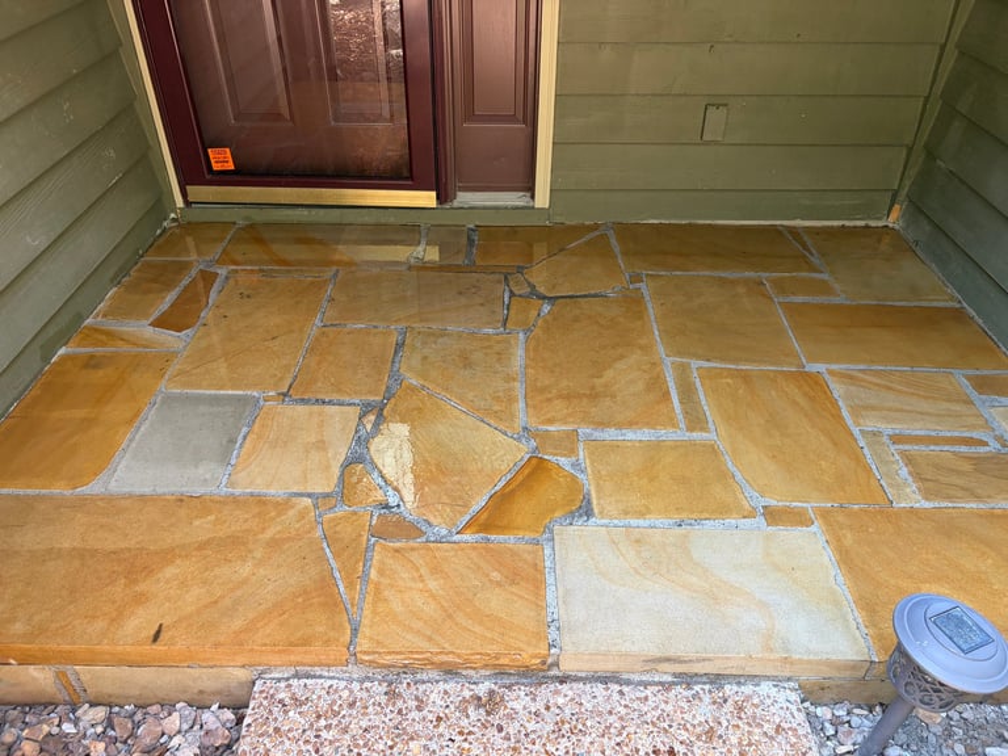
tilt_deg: -35.3
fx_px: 757
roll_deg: +1.1
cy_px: 378
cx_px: 504
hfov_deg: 67.3
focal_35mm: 26
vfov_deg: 53.1
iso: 100
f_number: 1.6
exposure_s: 1/229
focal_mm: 5.96
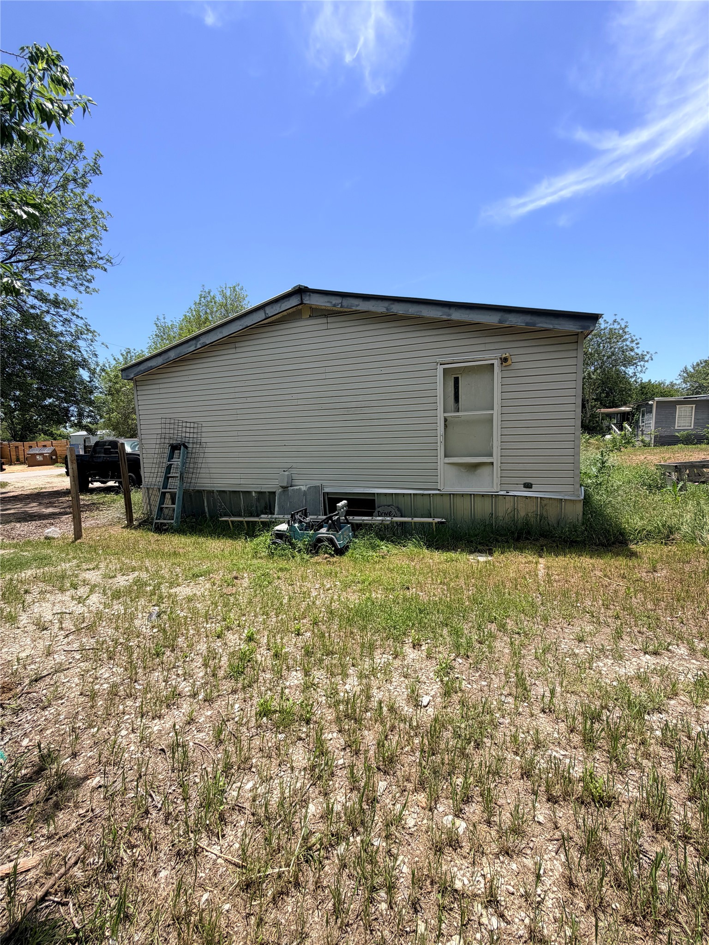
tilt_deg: -4.6
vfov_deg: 102.1
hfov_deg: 85.7
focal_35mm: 14
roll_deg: +1.5
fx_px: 382
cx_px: 354
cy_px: 472
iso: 25
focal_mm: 2.22
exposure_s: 1/770
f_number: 2.2
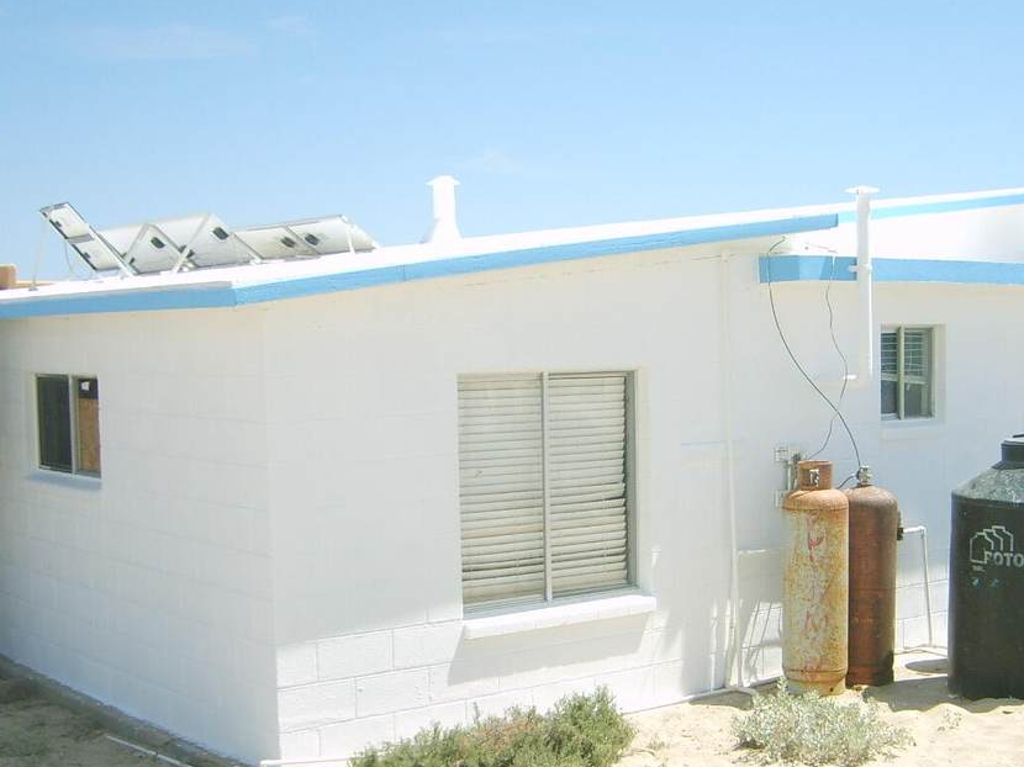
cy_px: 499
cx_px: 642
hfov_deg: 35.4
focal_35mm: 54
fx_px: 1597
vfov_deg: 26.9
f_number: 7.1
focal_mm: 5.8
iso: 50
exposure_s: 1/750
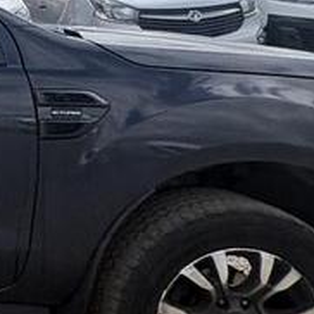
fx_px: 626
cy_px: 53
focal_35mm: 61
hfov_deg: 19.2
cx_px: -288
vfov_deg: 27.5
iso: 50
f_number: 2.2
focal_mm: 2.22
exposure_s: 1/2208
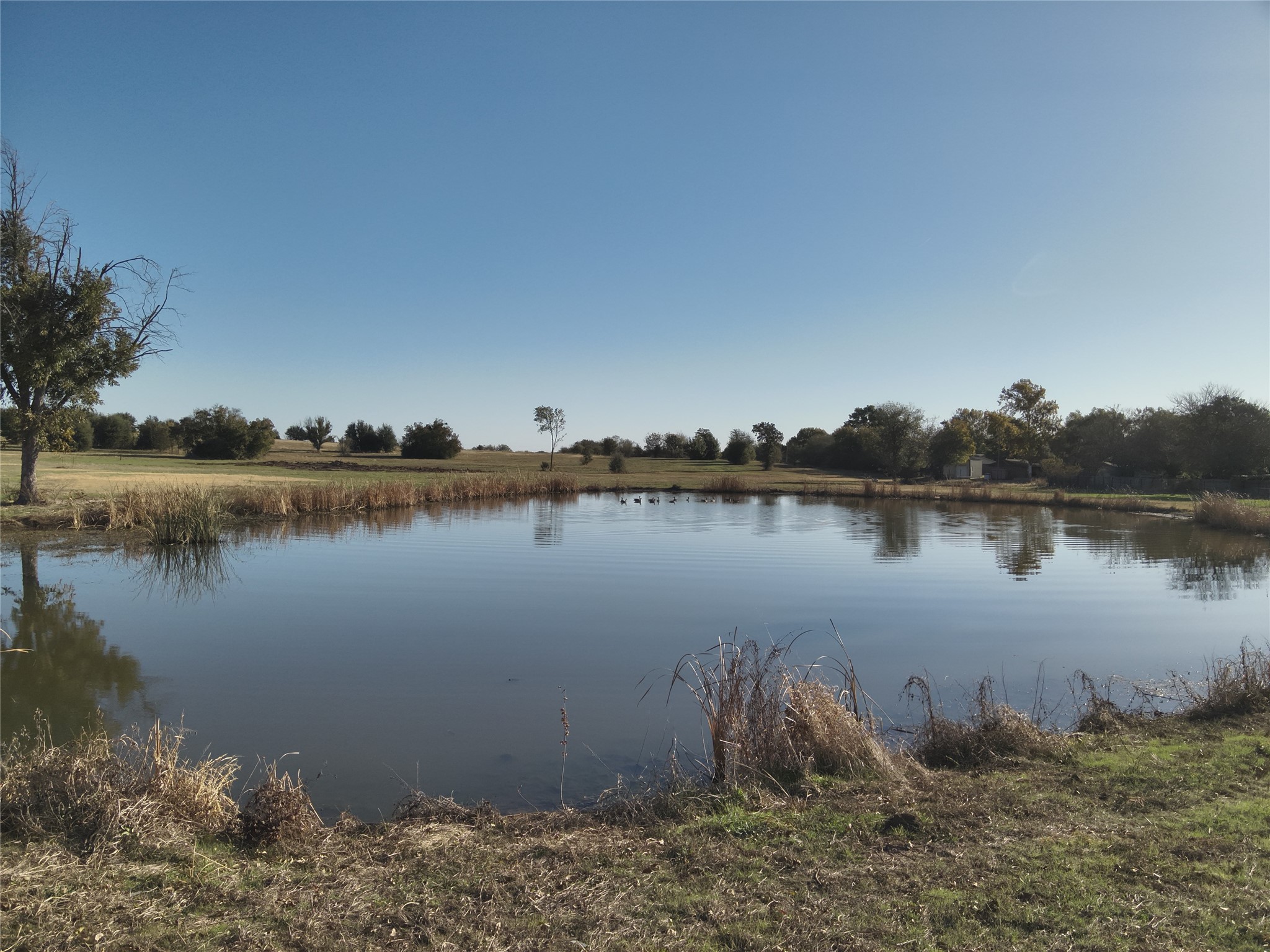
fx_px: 881
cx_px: 635
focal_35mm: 24
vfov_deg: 56.8
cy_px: 476
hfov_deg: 71.6
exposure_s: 1/1250
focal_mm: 4.4
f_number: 2.8
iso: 100
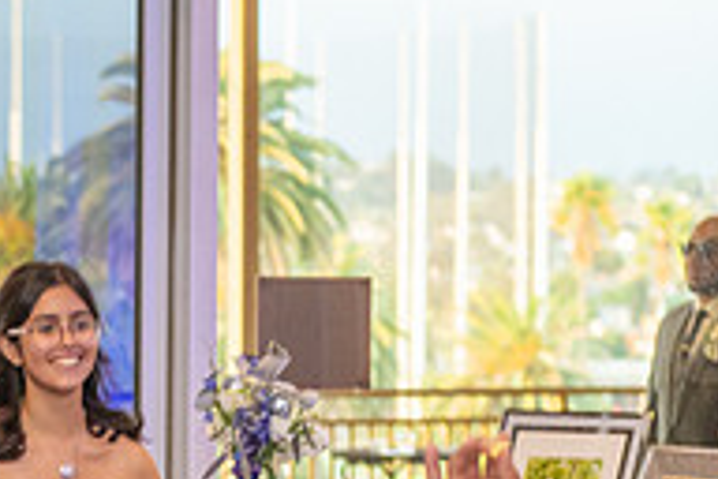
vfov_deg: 6.4
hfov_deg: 9.6
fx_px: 4228
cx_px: 11
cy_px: 675
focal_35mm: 212
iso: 1600
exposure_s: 1/160
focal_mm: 70
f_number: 3.5
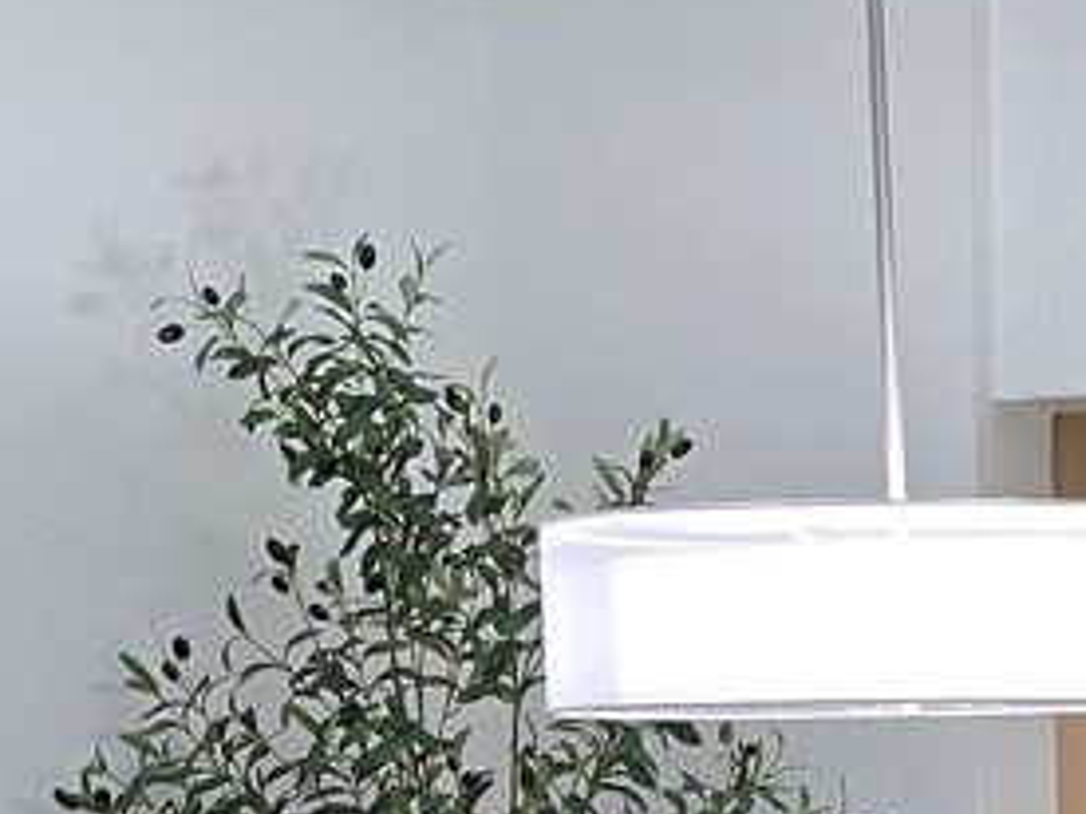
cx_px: 1319
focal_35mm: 134
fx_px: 4202
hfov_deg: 14.3
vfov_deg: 10.4
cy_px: 1462
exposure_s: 1/120
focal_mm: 6.3
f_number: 1.7
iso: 160
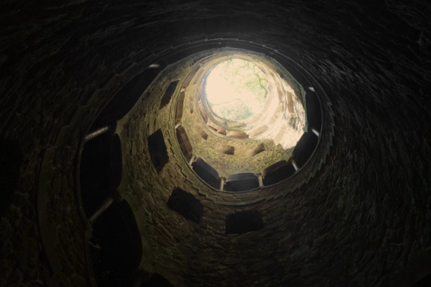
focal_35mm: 30
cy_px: 138
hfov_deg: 61.9
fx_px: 359
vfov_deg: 43.6
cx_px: 232
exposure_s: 1/60
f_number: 4
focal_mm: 16
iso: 640
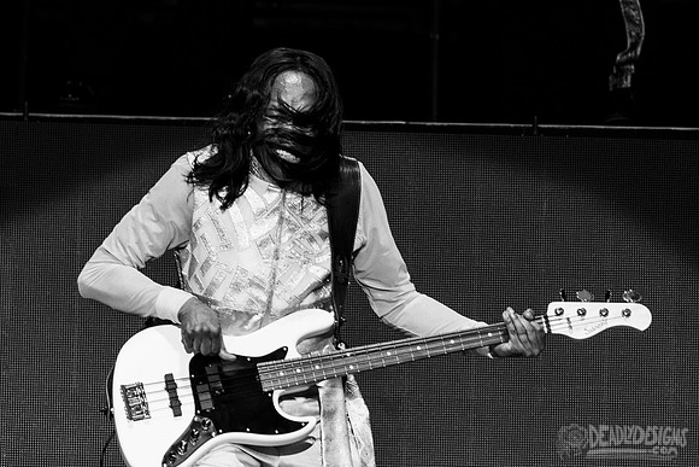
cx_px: 324
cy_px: 245
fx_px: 20644
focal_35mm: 1063
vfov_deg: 1.3
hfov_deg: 1.9
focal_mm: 600
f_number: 6.3
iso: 1000
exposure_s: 1/500
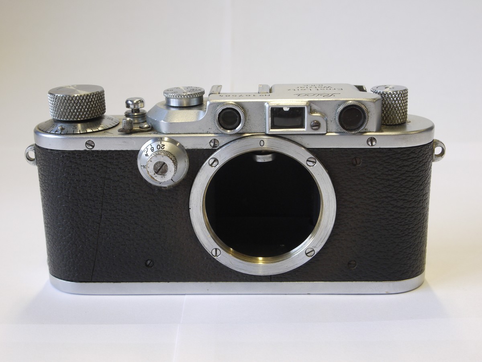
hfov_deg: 35.5
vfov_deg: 27.0
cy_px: 181
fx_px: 752
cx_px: 241
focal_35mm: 54
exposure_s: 1/15
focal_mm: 27
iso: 400
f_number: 9
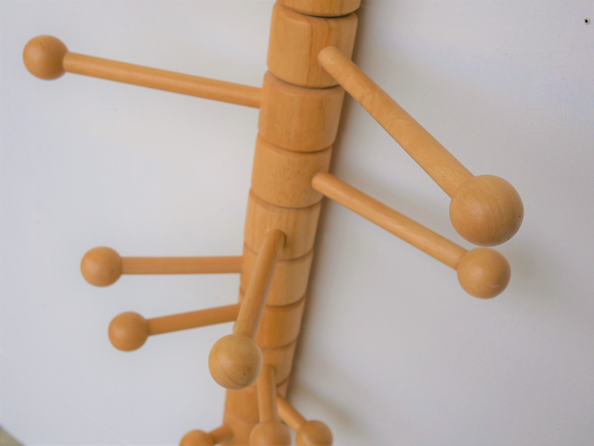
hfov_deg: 46.8
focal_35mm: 40
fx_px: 687
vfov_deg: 36.0
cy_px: 223
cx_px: 297
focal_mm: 20
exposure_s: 1/640
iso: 200
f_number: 4.5
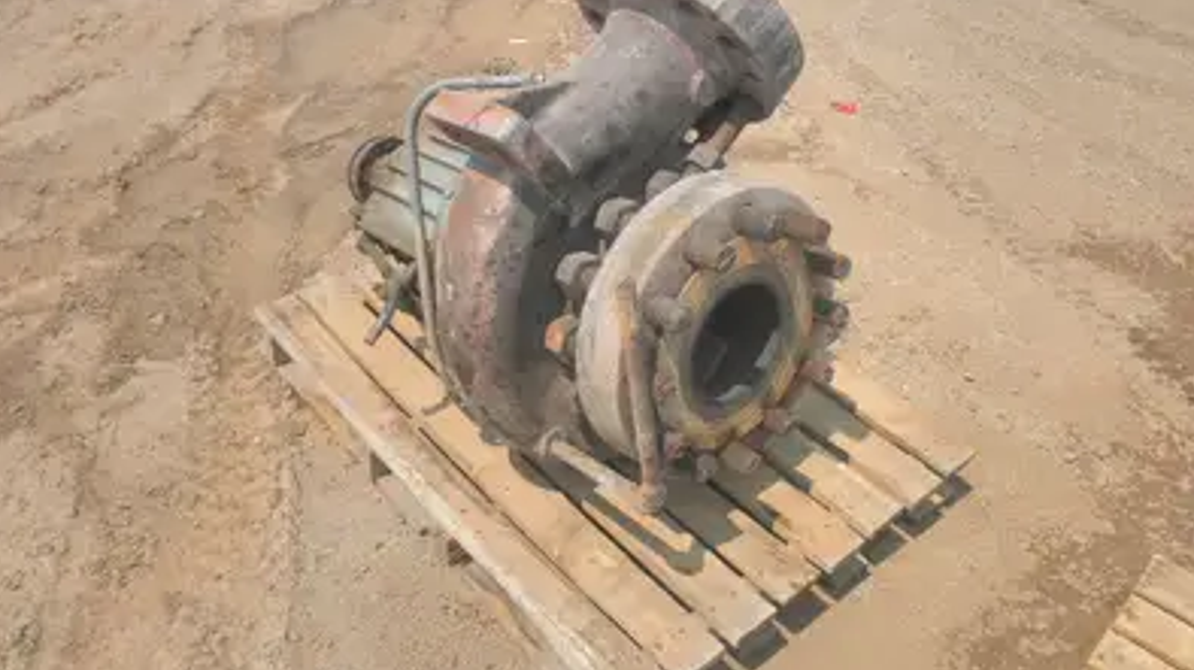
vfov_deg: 37.7
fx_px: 981
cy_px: 343
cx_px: 594
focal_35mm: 31
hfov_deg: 62.7
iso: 64
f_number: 8.5
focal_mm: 5
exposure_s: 1/160
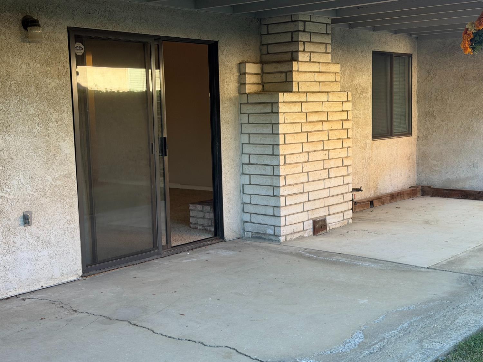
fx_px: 670
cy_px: 181
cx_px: 242
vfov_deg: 30.3
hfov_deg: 39.7
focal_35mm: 48
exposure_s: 1/180
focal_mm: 6.76
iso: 80
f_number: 1.78
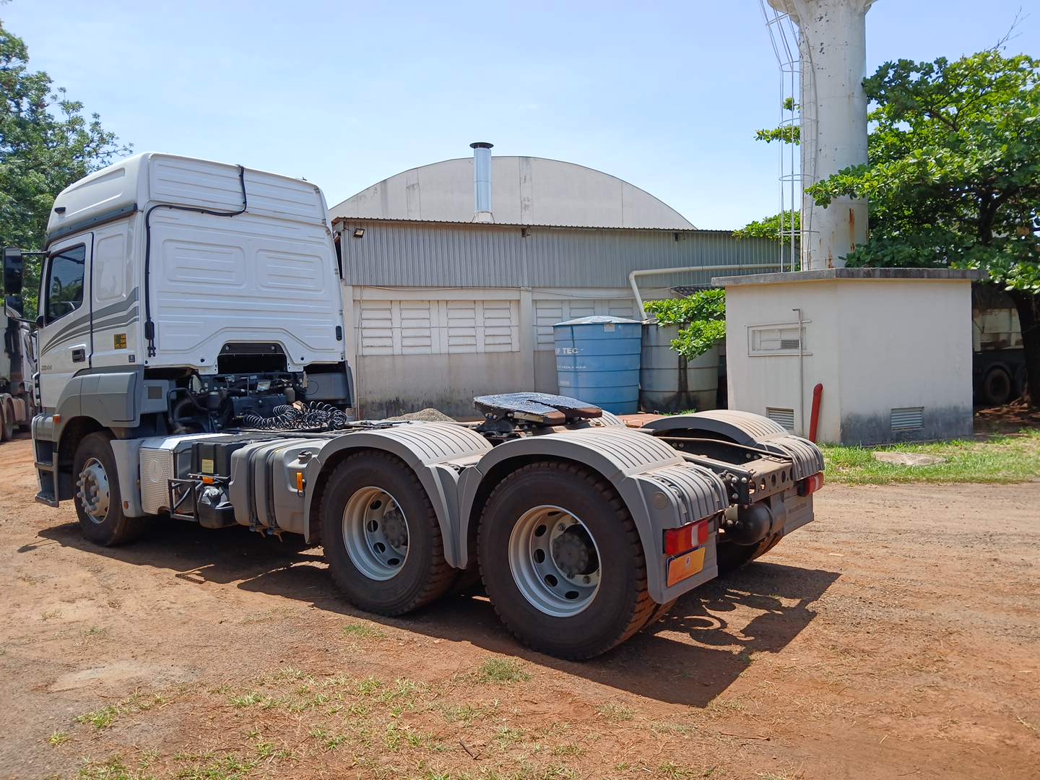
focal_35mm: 26
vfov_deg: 53.1
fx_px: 781
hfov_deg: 67.3
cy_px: 390
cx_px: 520
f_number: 1.8
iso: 20
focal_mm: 3.98
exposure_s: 1/377
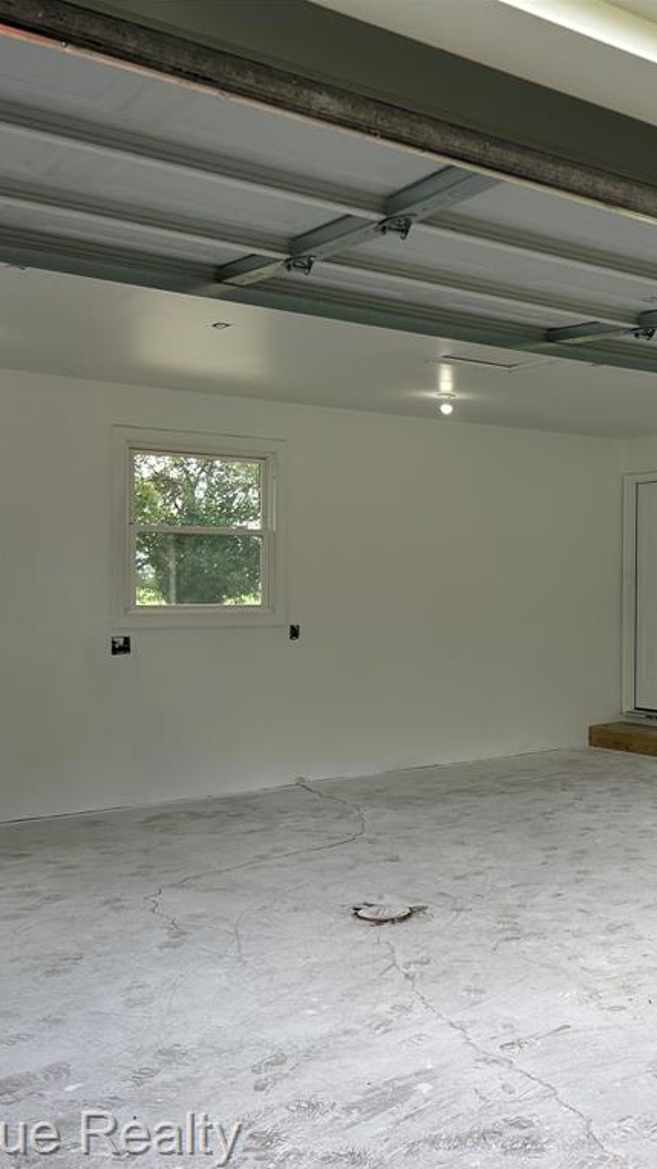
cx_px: 655
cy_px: 587
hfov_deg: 29.2
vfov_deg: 52.8
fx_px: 1177
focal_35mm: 38
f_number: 1.5
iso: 50
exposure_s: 1/392
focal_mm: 5.7
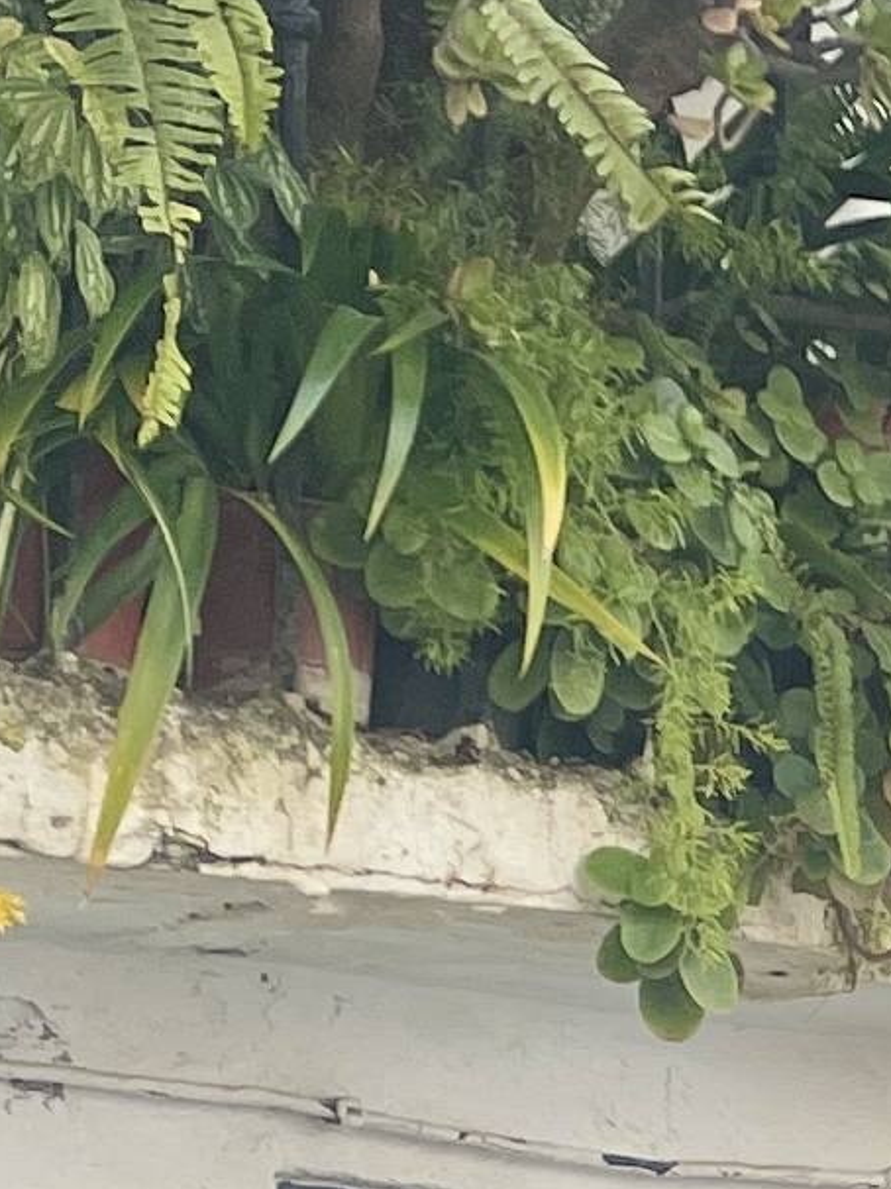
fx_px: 5941
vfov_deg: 10.8
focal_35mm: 173
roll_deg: +1.0
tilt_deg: -1.7
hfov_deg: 8.0
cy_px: 2088
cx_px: 2049
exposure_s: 1/979
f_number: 1.6
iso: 32
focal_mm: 4.2
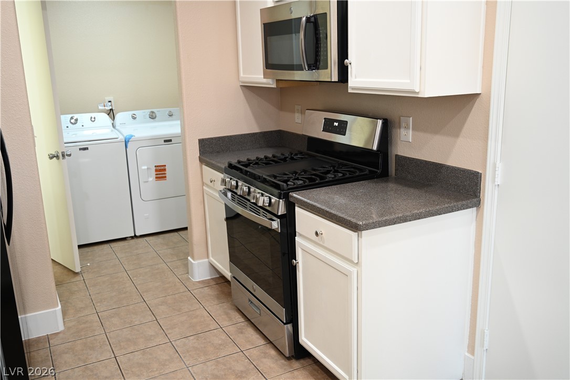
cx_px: 285
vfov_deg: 40.0
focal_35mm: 33
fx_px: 522
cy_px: 190
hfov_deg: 57.2
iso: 800
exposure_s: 1/40
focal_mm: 33
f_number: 4
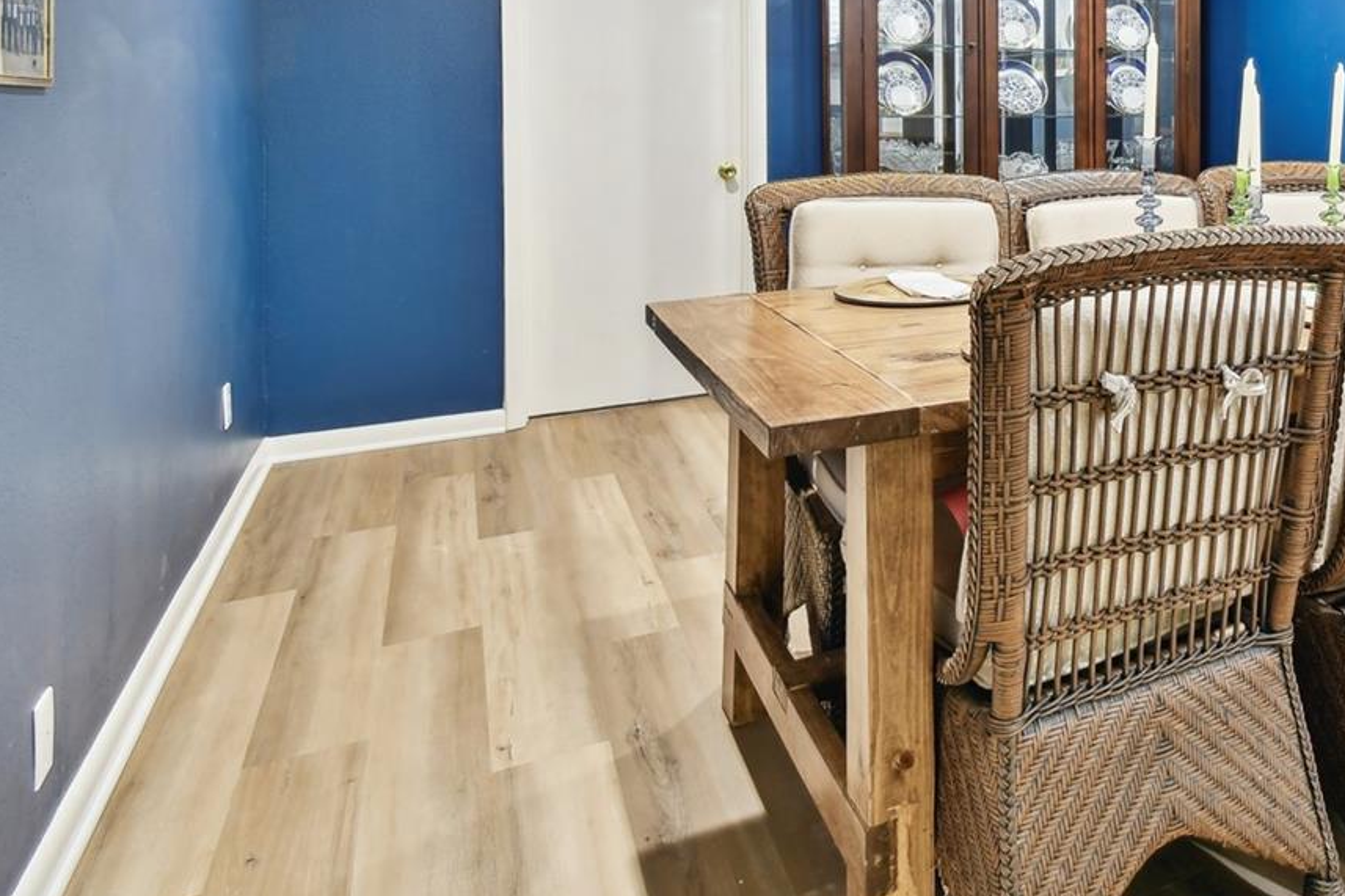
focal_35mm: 28
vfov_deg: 43.0
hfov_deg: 59.0
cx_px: 1124
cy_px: 115
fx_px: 1046
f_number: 7.1
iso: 100
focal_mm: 10
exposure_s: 3
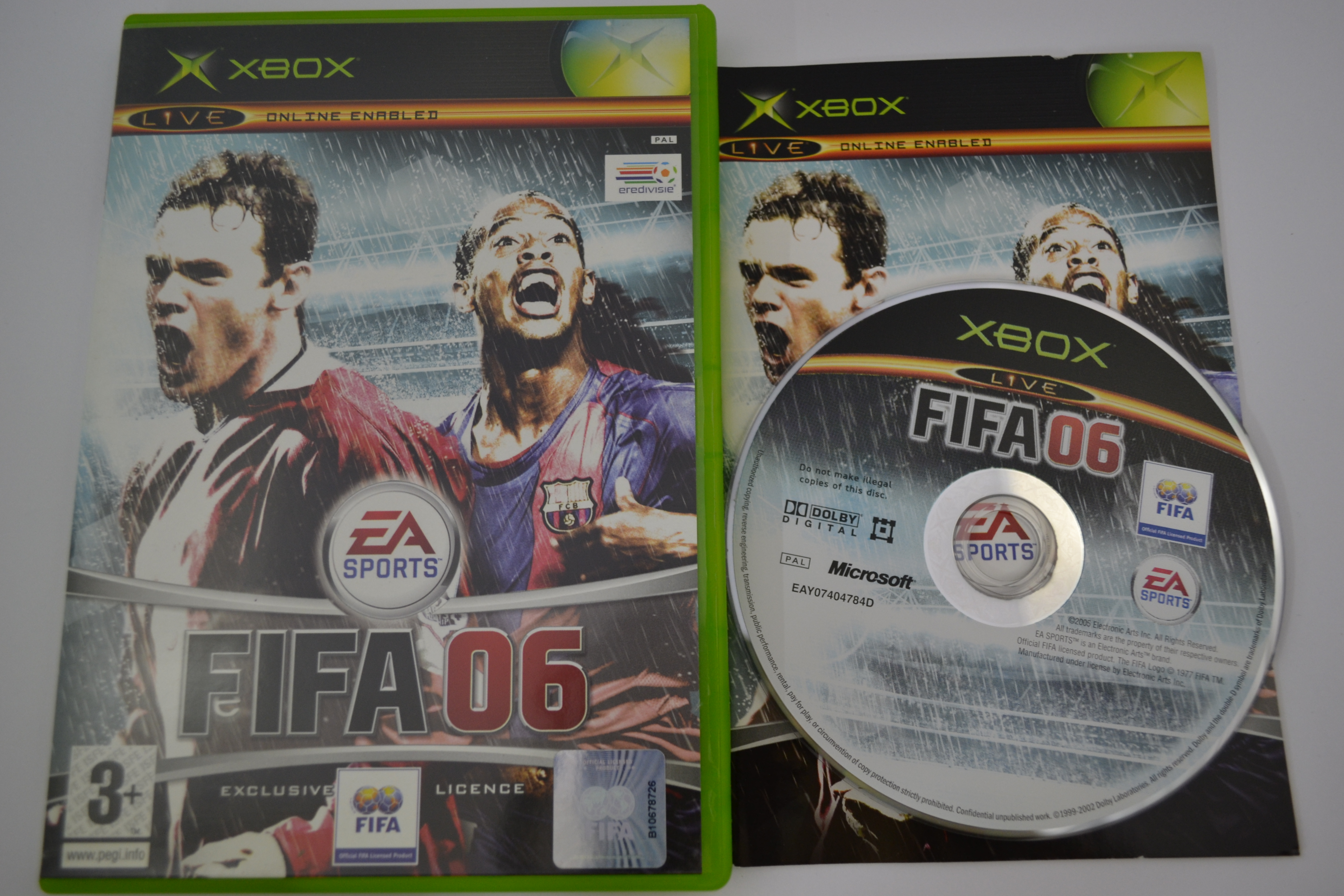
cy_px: 448
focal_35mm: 30
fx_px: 1120
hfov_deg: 61.9
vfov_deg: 43.6
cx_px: 672
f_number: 3.8
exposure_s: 1/25
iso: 400
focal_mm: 20
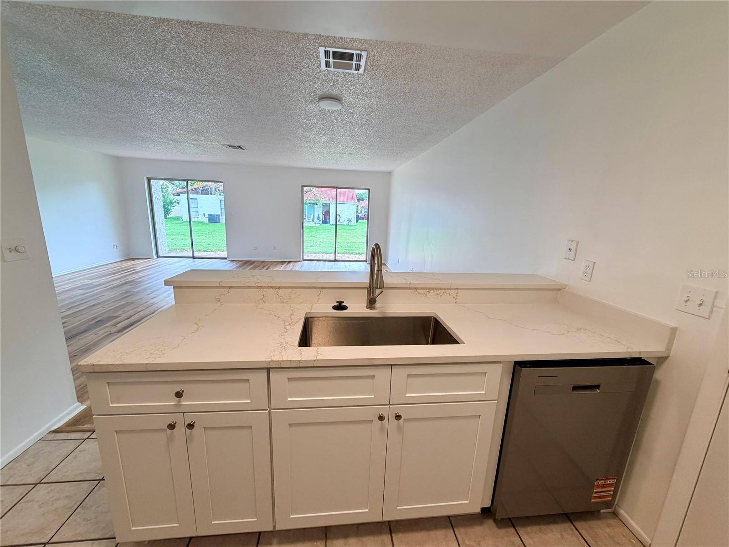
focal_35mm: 14
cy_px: 274
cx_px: 364
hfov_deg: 102.1
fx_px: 295
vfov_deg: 85.7
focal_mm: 2.22
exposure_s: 1/120
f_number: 2.2
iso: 125
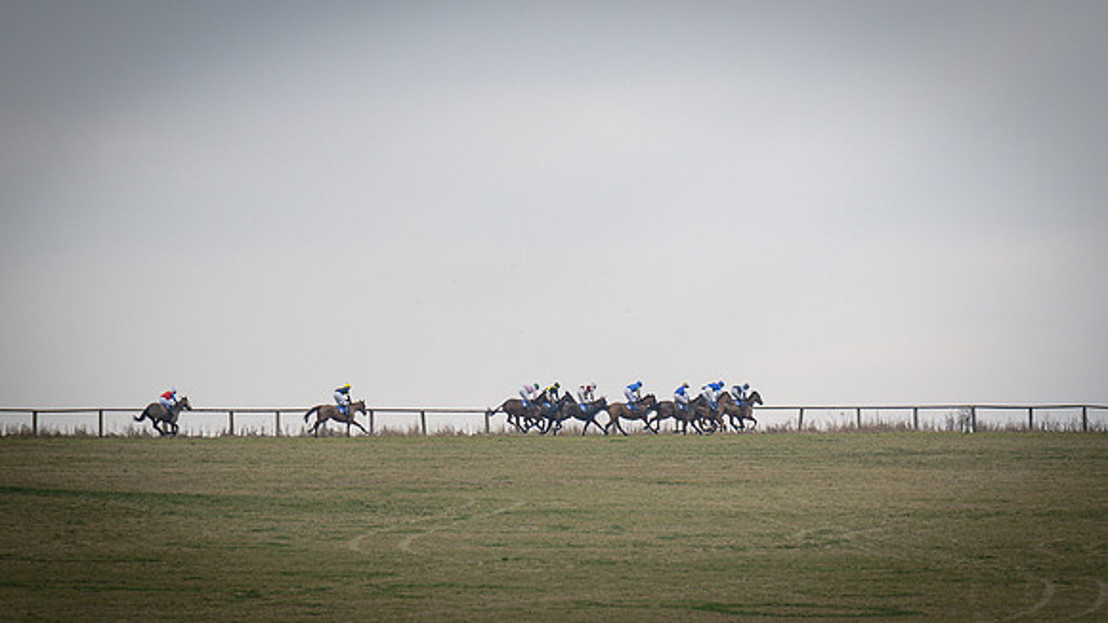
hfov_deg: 4.5
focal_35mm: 476
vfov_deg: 2.6
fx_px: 13974
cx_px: 728
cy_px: 165
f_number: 2.8
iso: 400
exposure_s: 1/1600
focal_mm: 200
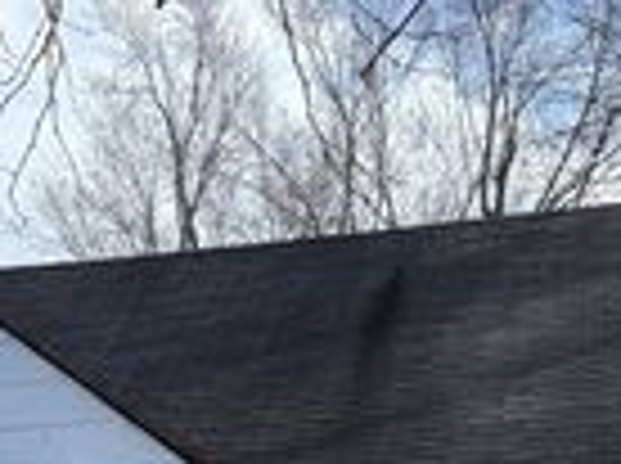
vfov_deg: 15.2
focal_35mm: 87
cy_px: 768
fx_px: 1558
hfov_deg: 22.4
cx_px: 189
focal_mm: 6.76
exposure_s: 1/2232
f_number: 1.78
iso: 100
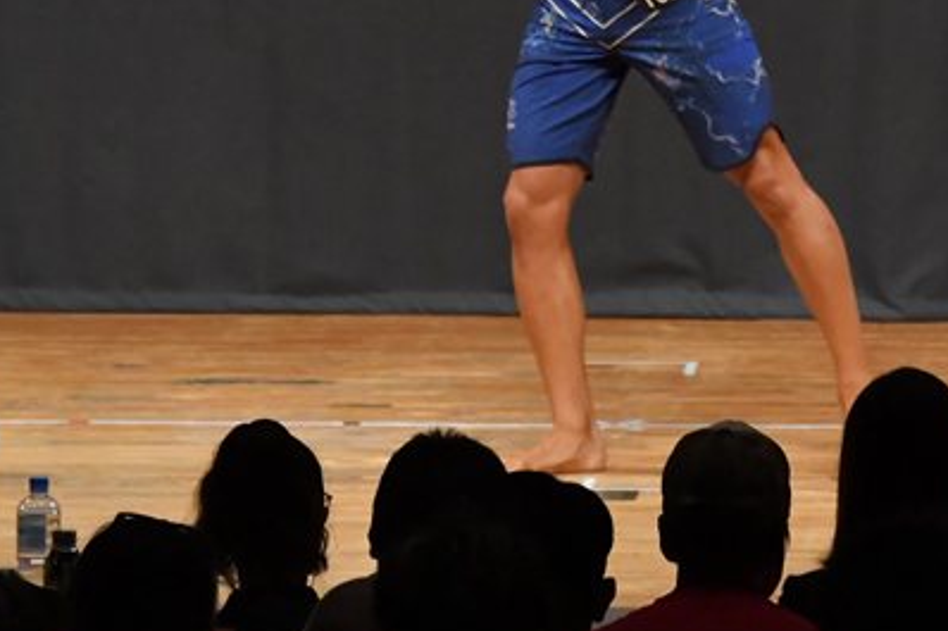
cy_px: 62
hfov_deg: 4.4
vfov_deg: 2.9
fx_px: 12292
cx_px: 523
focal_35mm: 467
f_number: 5.6
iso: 6400
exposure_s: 1/400
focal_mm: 160
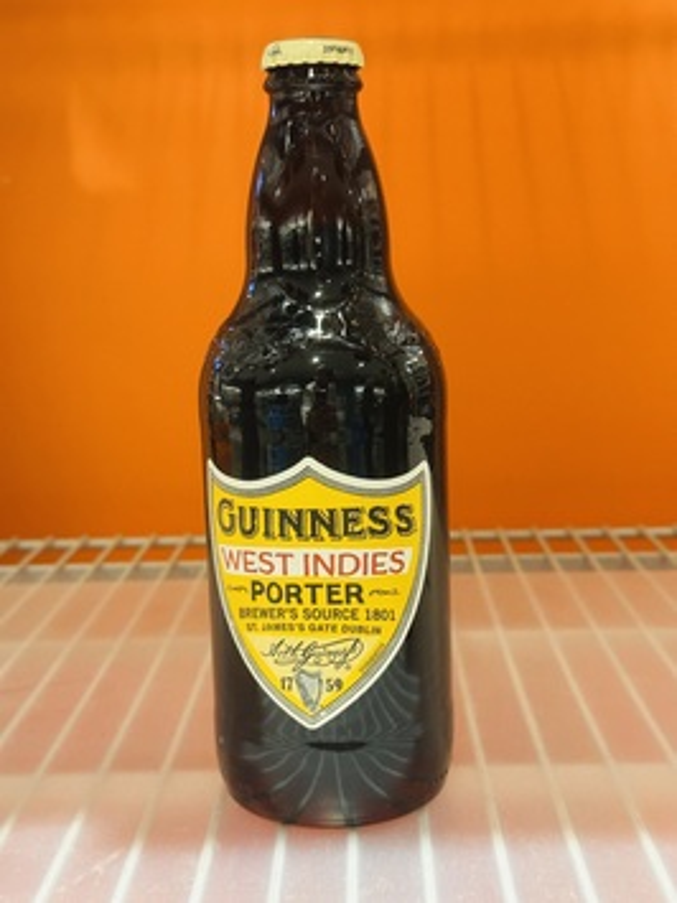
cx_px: 338
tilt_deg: -8.5
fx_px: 1252
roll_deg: +1.2
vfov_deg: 39.7
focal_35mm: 48
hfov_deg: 30.2
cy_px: 452
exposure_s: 1/43
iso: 250
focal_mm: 6.86
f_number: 1.78
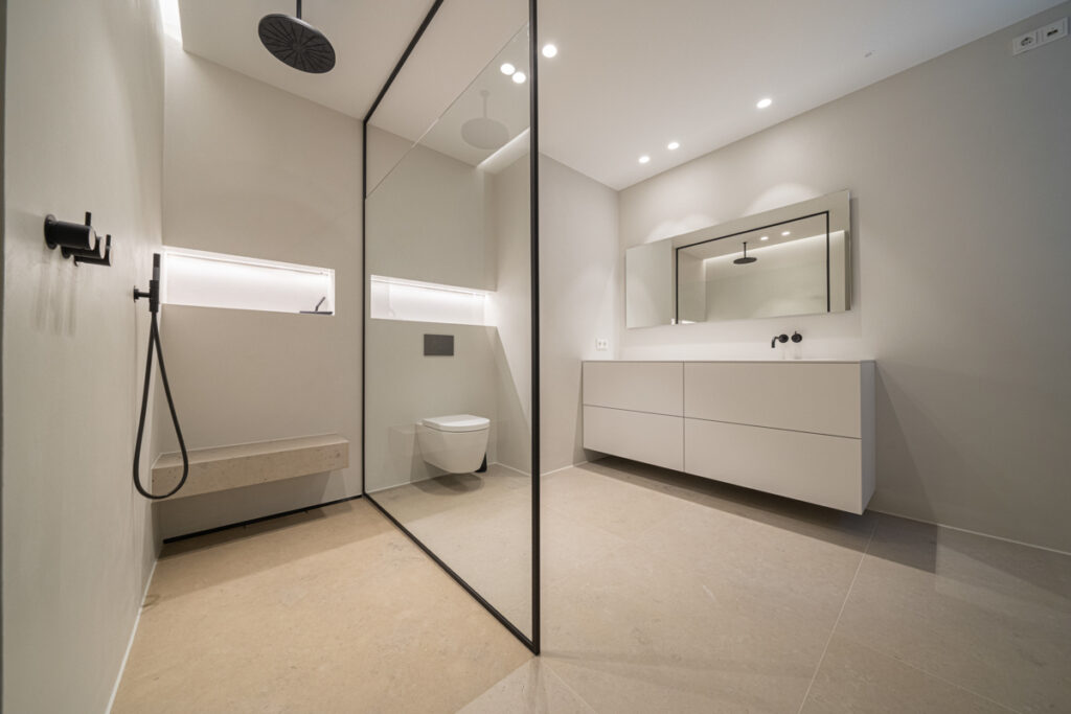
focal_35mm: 12
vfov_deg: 90.0
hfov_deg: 112.6
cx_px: 536
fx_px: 357
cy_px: 357
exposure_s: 1/200
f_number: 9
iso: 2000
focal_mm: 12
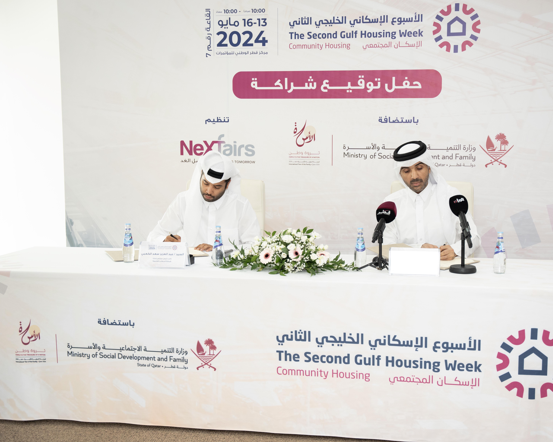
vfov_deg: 28.8
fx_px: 860
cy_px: 220
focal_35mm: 53
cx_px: 327
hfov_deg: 35.5
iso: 1600
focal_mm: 46.5
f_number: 3.2
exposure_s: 1/160
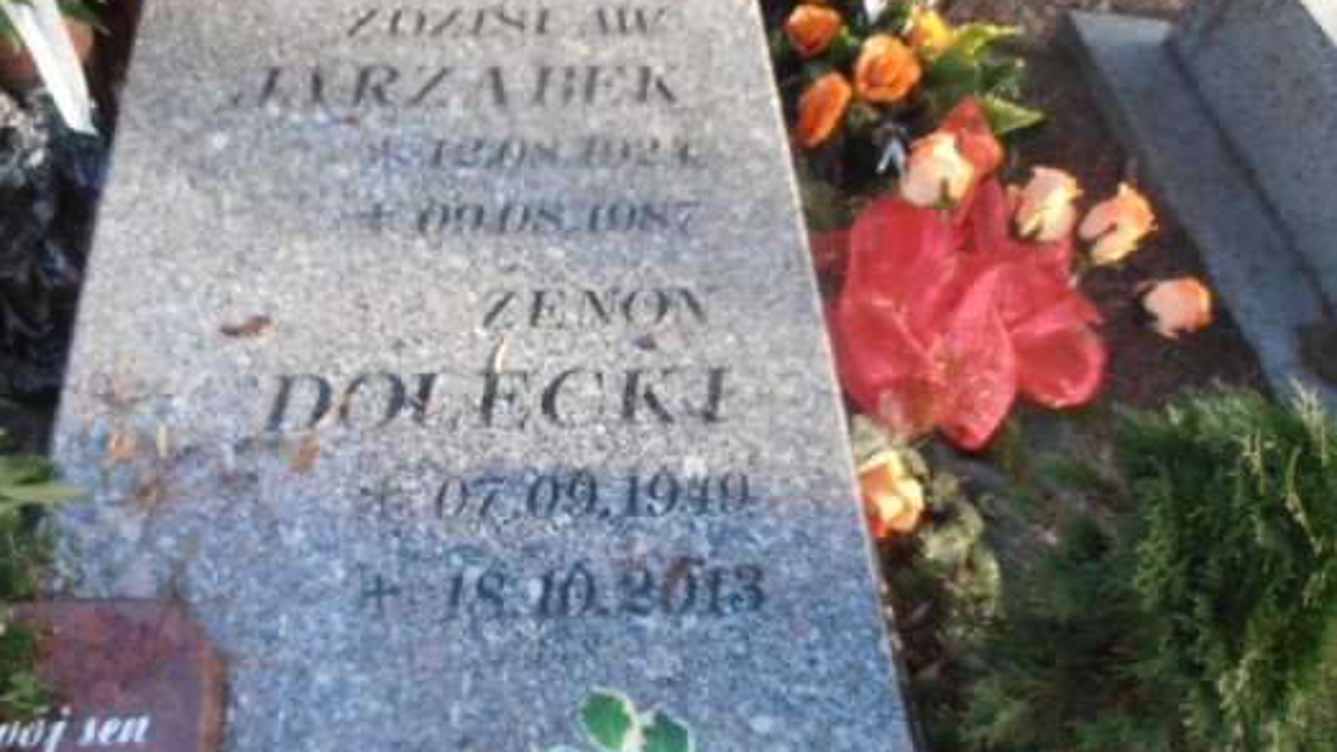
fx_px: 1134
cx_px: 524
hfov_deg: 60.4
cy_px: 455
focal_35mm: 32
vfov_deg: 36.5
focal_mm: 4.2
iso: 80
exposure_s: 1/100
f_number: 3
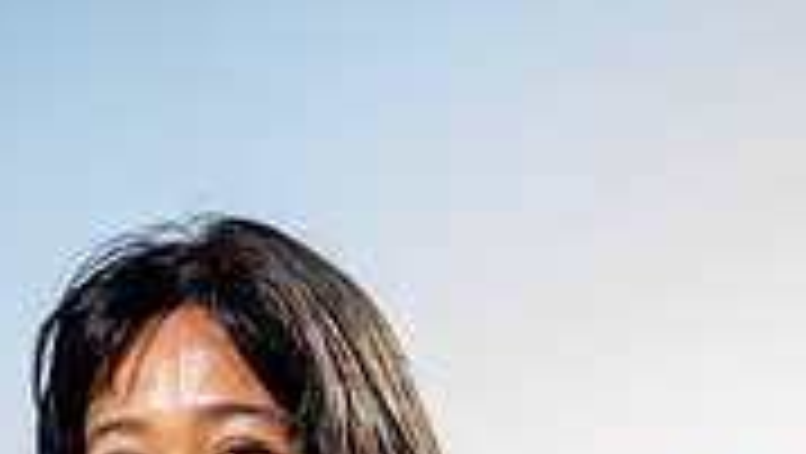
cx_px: 261
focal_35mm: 113
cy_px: 1007
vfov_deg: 9.7
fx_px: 2417
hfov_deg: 18.9
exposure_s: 1/250
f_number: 4.5
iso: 200
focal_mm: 43
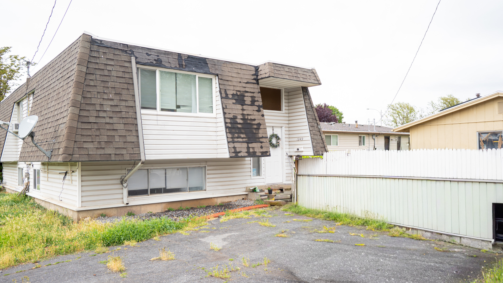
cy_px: 147
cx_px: 253
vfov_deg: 40.2
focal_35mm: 29
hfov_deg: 66.1
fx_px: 387
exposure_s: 1/1000
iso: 320
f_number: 2.8
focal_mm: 18
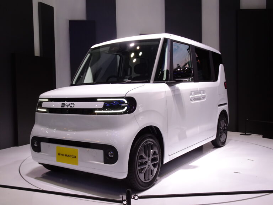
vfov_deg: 42.9
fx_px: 260
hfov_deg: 55.4
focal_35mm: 33
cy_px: 102
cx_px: 136
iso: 200
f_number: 4
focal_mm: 5.57
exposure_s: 1/50
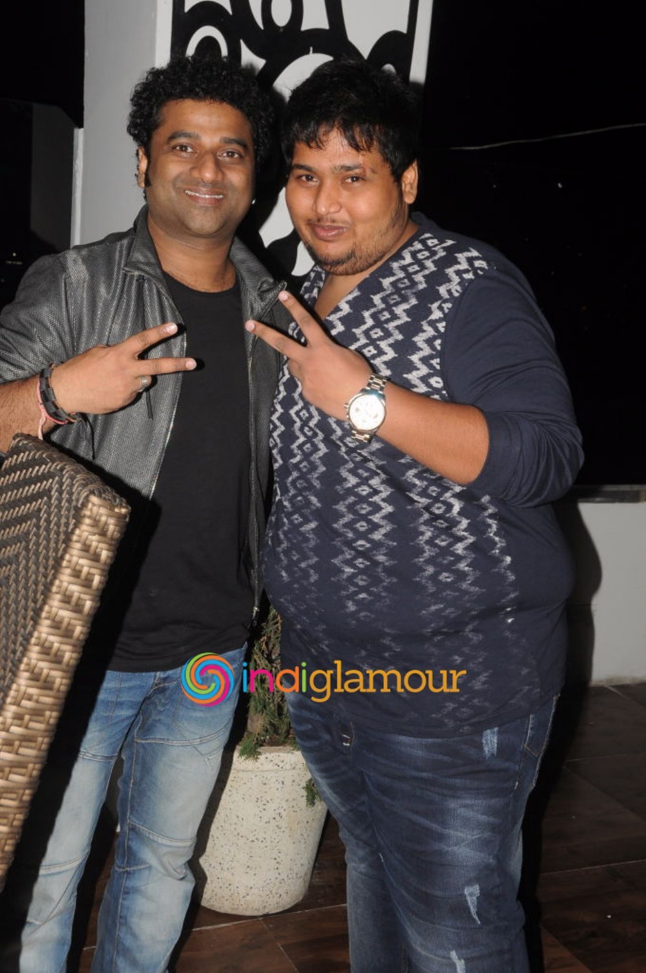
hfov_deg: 28.0
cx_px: 323
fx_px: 1295
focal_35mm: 48
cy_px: 486
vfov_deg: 41.2
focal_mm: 32
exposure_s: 1/60
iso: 640
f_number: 9
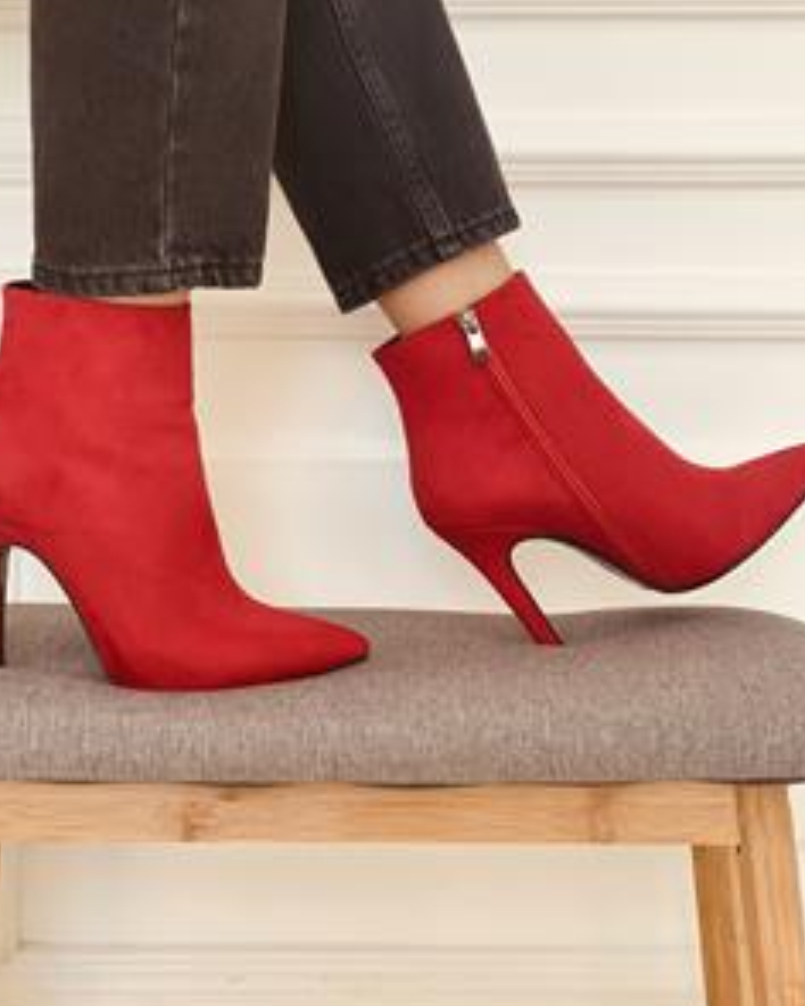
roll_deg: -0.9
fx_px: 2114
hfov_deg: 21.5
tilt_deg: -2.6
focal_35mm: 71
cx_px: 365
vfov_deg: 26.8
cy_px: 448
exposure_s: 1/122
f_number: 2
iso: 40
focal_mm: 6
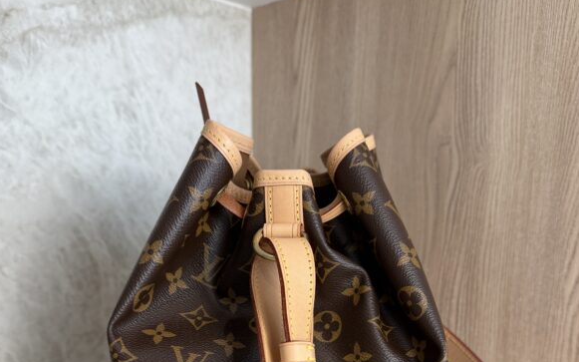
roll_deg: -0.8
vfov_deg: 33.8
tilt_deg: -14.7
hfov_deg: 55.3
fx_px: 552
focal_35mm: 35
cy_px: 342
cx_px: 293
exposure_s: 1/120
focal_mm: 6.76
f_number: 1.78
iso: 125
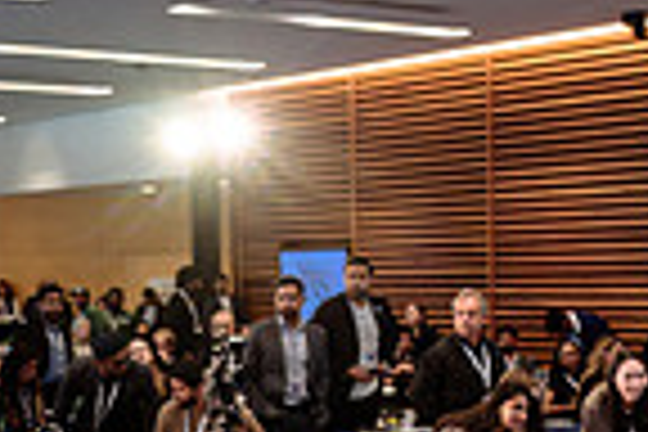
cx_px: 647
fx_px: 2016
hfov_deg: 17.8
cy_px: 389
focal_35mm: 112
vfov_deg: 12.1
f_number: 3.2
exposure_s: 1/100
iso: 640
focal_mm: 27.5
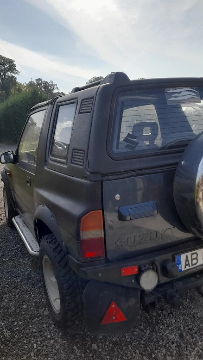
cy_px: 183
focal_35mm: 28
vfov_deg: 67.9
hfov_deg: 41.1
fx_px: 268
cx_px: 71
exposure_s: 1/435
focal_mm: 4.6
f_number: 2
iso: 20
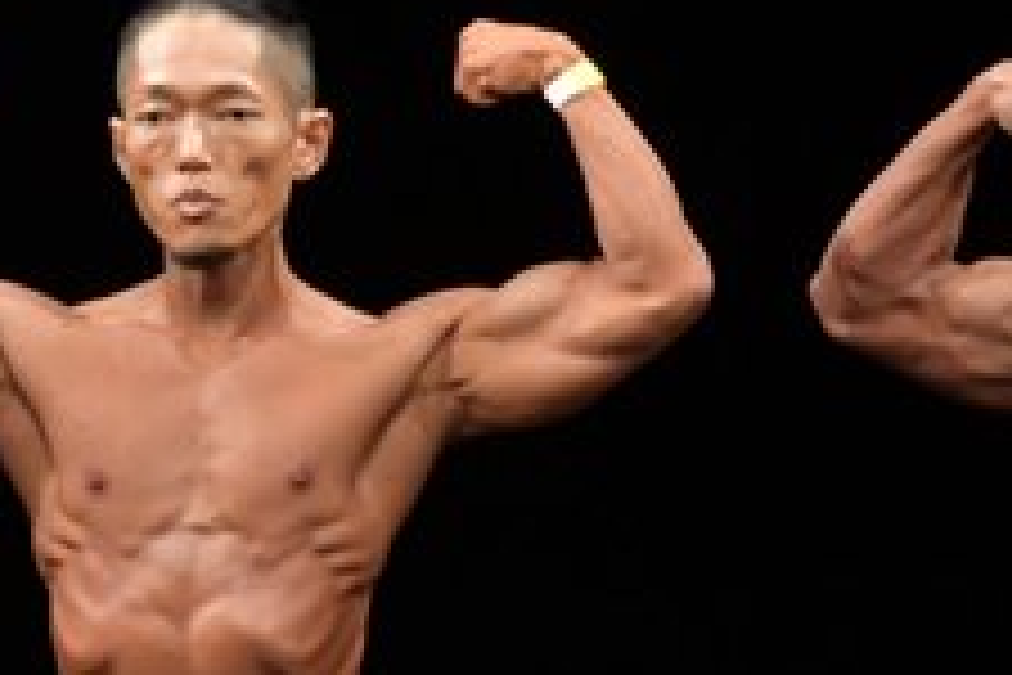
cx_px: -672
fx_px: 26113
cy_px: 922
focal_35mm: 929
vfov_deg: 1.5
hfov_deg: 2.2
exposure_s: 1/400
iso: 2500
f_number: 5.6
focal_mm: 180
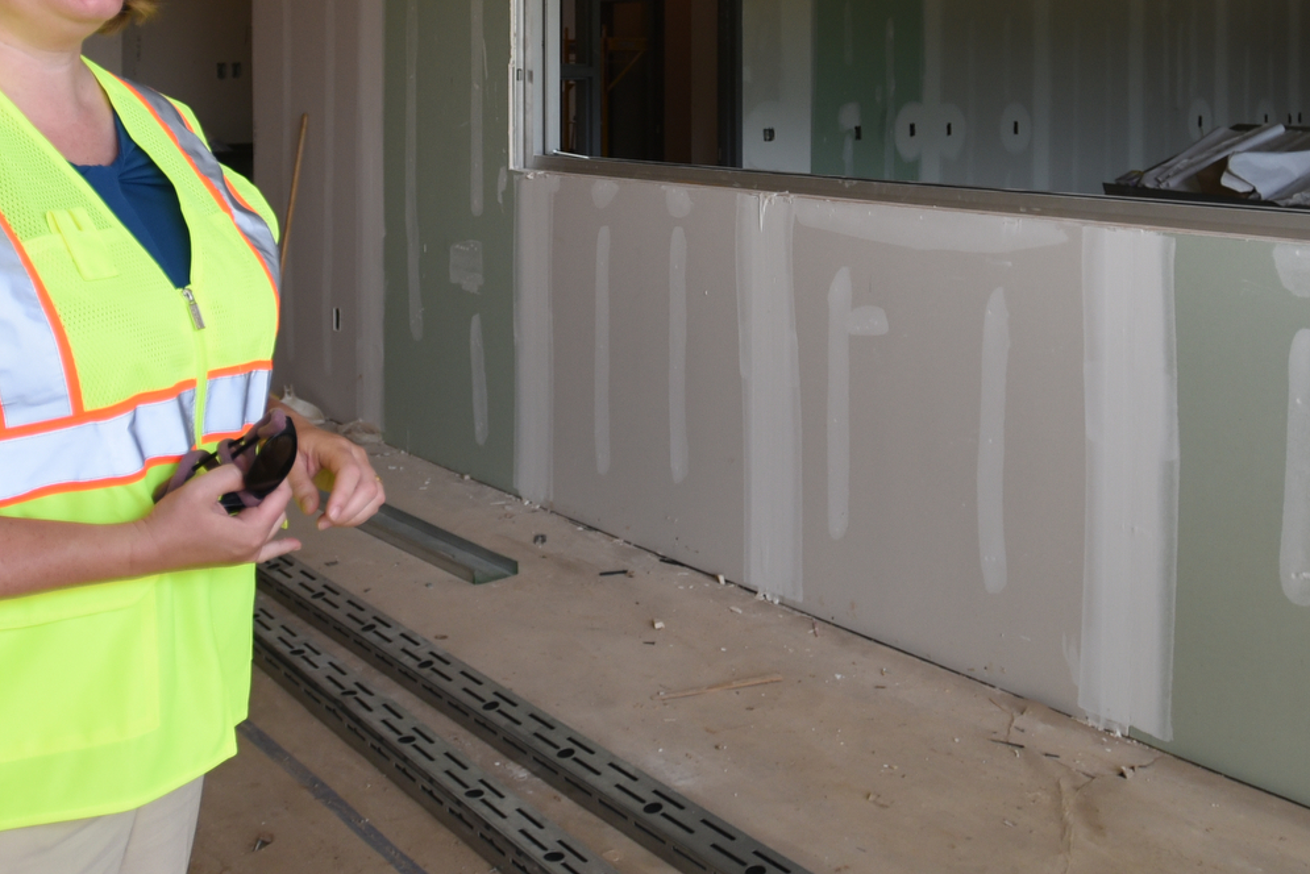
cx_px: 678
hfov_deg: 47.4
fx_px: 1492
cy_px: 72
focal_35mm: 41
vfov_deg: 31.0
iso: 400
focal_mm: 17
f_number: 2.8
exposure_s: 1/500
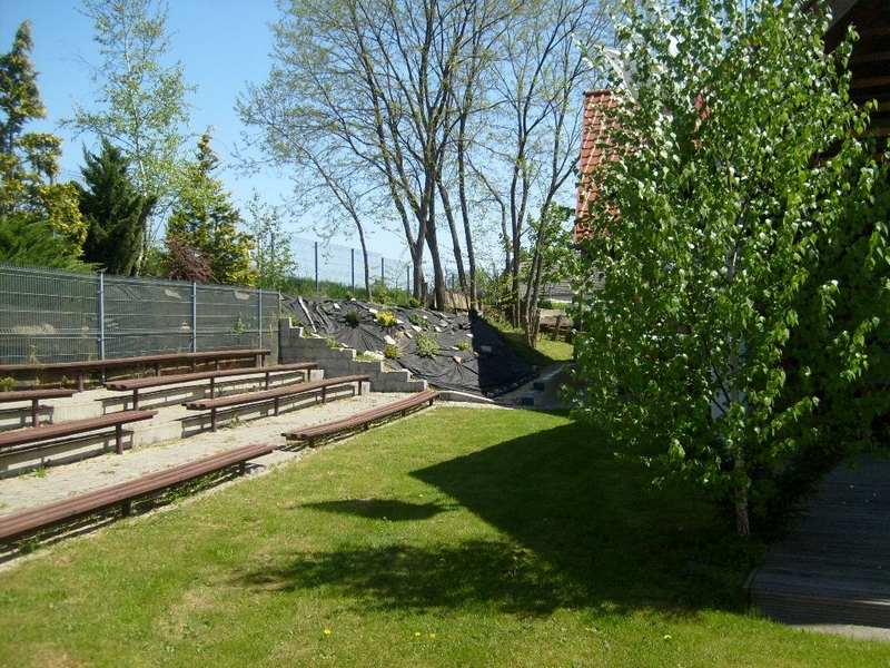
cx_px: 445
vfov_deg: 40.7
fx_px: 900
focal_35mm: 35
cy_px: 334
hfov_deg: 52.6
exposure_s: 1/250
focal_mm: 5.8
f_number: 7.1
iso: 80
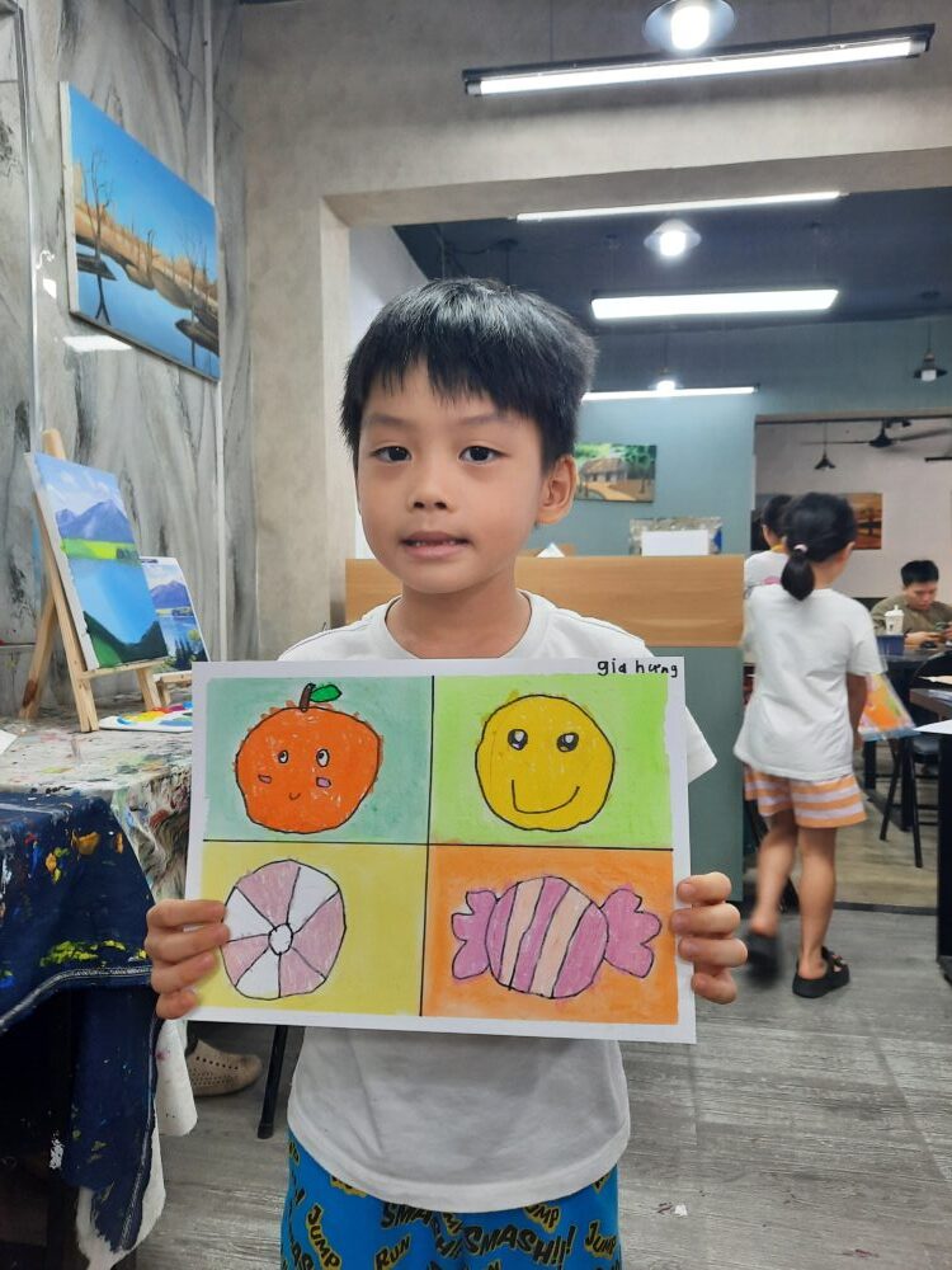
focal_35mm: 25
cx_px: 476
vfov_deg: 69.4
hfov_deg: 54.9
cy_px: 635
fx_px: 917
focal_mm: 4.6
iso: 125
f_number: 2
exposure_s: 1/50
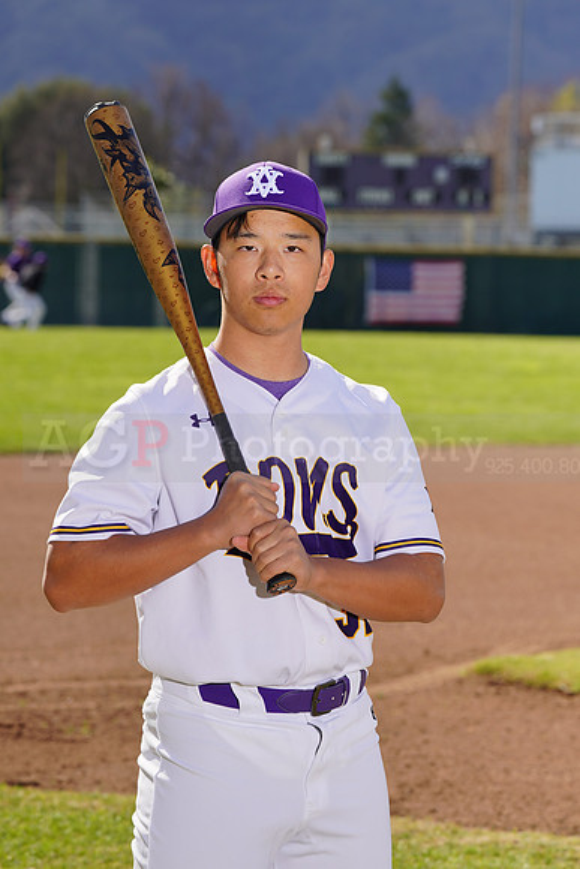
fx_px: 4589
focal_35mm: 190
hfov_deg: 7.2
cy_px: 434
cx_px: 290
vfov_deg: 10.8
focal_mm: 190
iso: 100
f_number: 10
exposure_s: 1/250
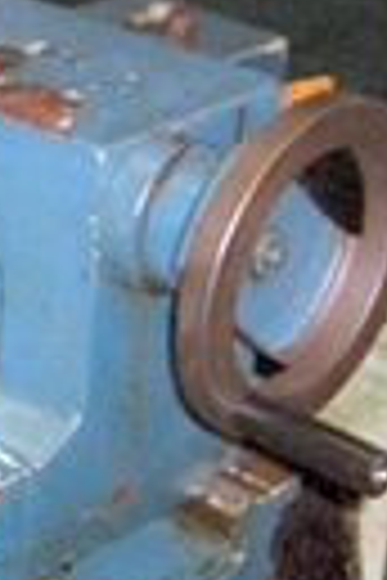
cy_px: 245
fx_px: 2032
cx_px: -466
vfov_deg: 16.3
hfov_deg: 9.9
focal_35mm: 126
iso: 100
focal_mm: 8
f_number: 2.8
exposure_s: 1/60
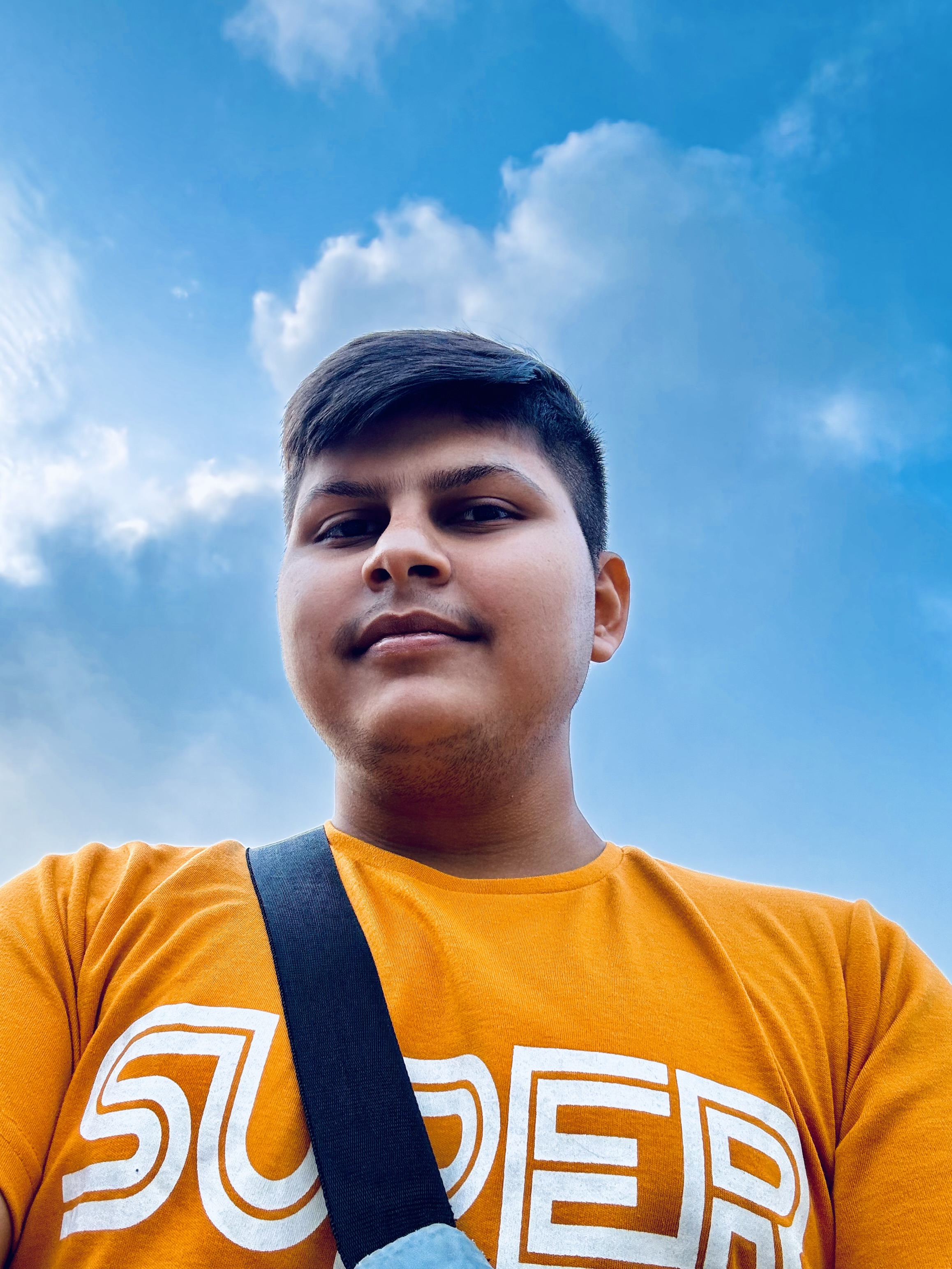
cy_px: 634
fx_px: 1100
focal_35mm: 30
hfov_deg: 46.8
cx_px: 476
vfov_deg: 60.0
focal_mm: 2.69
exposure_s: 1/190
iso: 25
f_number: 1.9
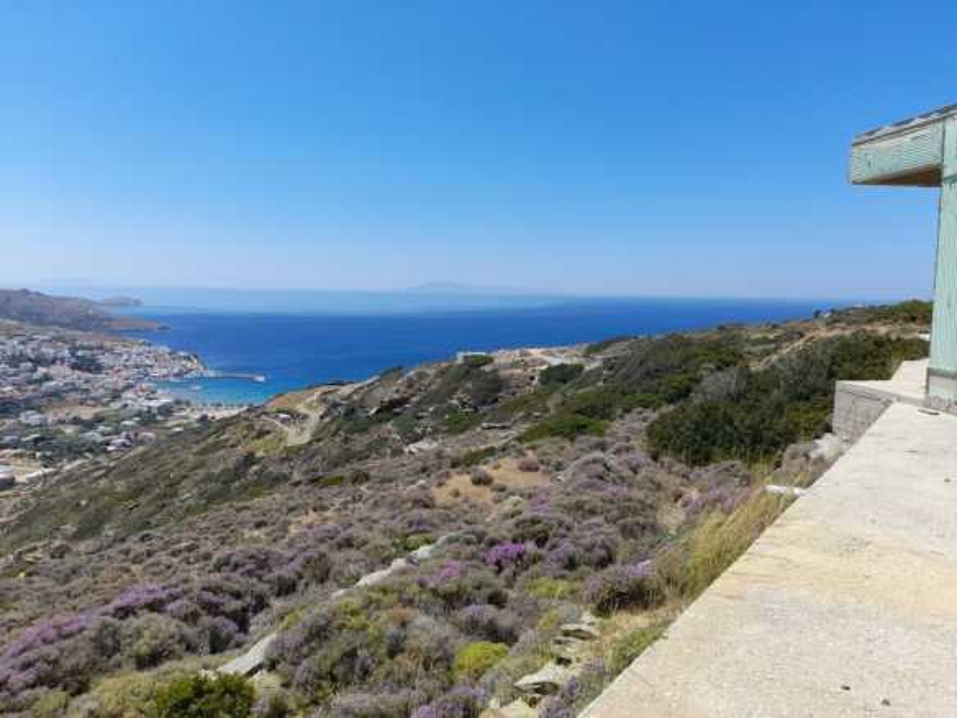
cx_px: 478
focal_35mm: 25
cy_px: 359
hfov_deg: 69.4
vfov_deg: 54.9
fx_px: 691
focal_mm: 4.6
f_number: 2
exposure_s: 1/871
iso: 20
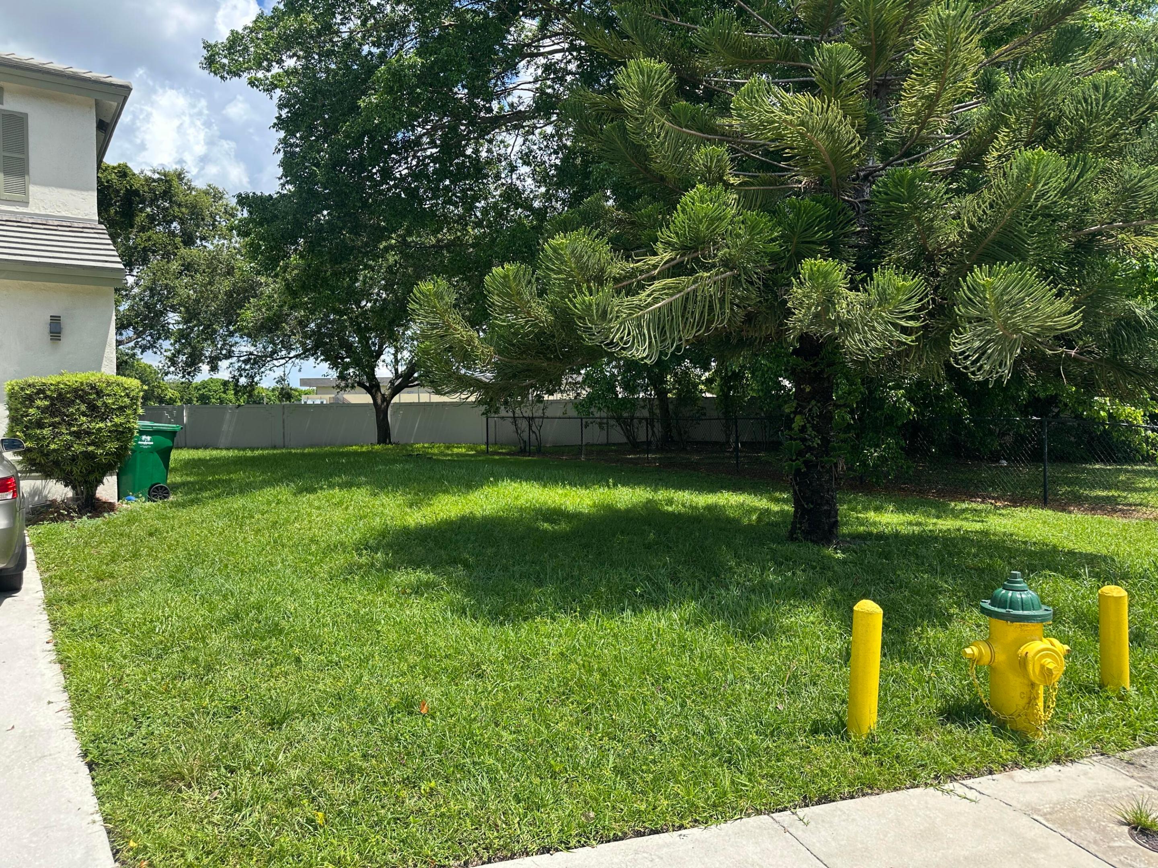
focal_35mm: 24
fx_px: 803
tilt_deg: +1.2
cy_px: 434
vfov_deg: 56.8
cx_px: 579
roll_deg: +0.9
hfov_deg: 71.6
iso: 80
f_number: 1.78
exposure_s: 1/1664
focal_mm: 6.86
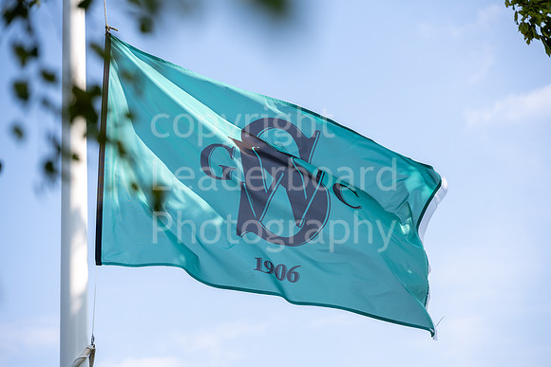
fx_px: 1485
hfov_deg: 21.0
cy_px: 184
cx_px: 276
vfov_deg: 14.1
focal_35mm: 97
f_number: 4.5
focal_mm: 97
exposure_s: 1/1600
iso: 250
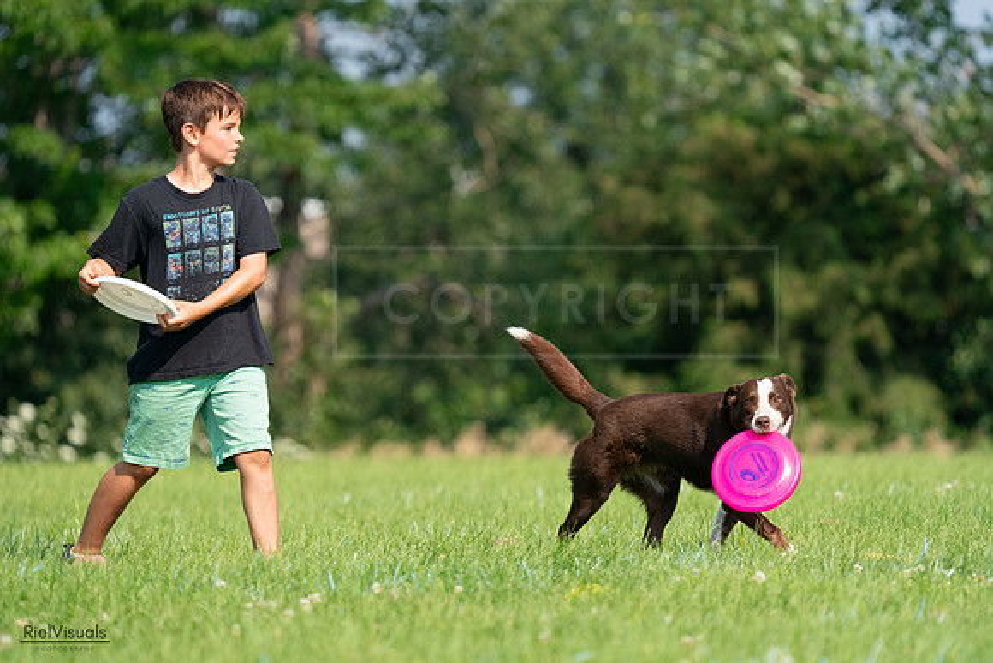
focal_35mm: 376
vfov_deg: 3.7
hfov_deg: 5.5
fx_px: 10373
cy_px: 332
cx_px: 496
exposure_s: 1/4000
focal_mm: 376
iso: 1600
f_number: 6.3
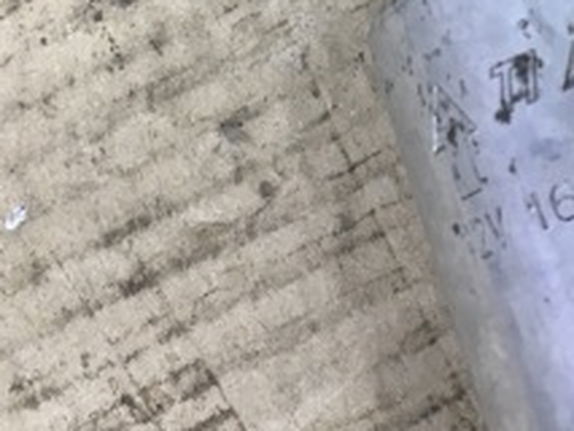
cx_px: 542
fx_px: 1443
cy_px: -66
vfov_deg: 16.4
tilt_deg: -70.7
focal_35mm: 87
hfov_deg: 21.9
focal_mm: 4.15
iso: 80
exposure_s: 1/33
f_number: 2.2
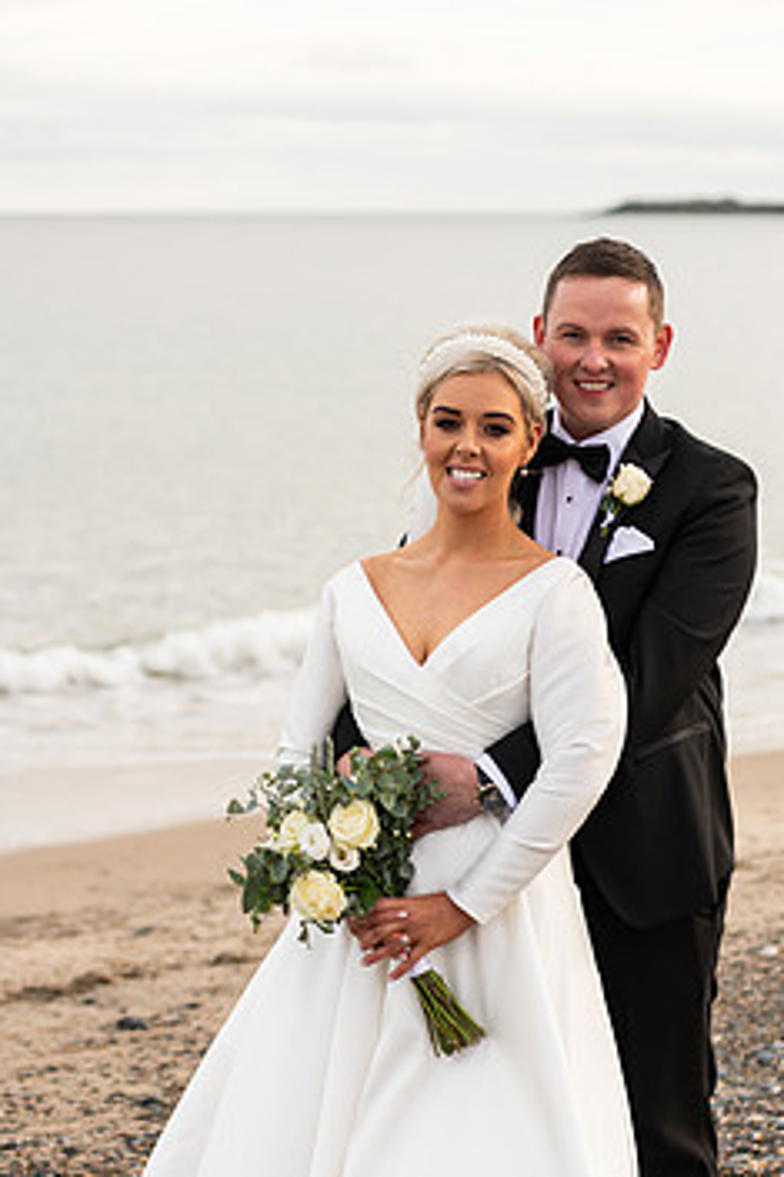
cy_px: 670
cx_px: 497
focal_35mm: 102
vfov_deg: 20.0
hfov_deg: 13.4
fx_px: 3335
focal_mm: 80
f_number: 3.5
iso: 80
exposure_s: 1/200
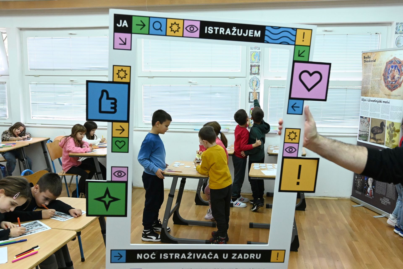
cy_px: 134
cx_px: 202
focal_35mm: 33
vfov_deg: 40.0
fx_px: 369
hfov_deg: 57.2
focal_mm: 22
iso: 4000
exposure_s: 1/320
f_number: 3.5
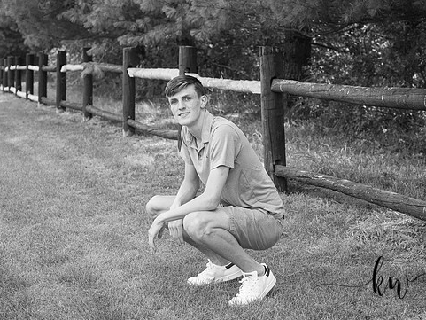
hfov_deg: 22.5
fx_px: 1071
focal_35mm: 87
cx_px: 217
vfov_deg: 17.0
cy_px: 164
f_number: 6.3
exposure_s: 1/200
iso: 500
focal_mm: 75
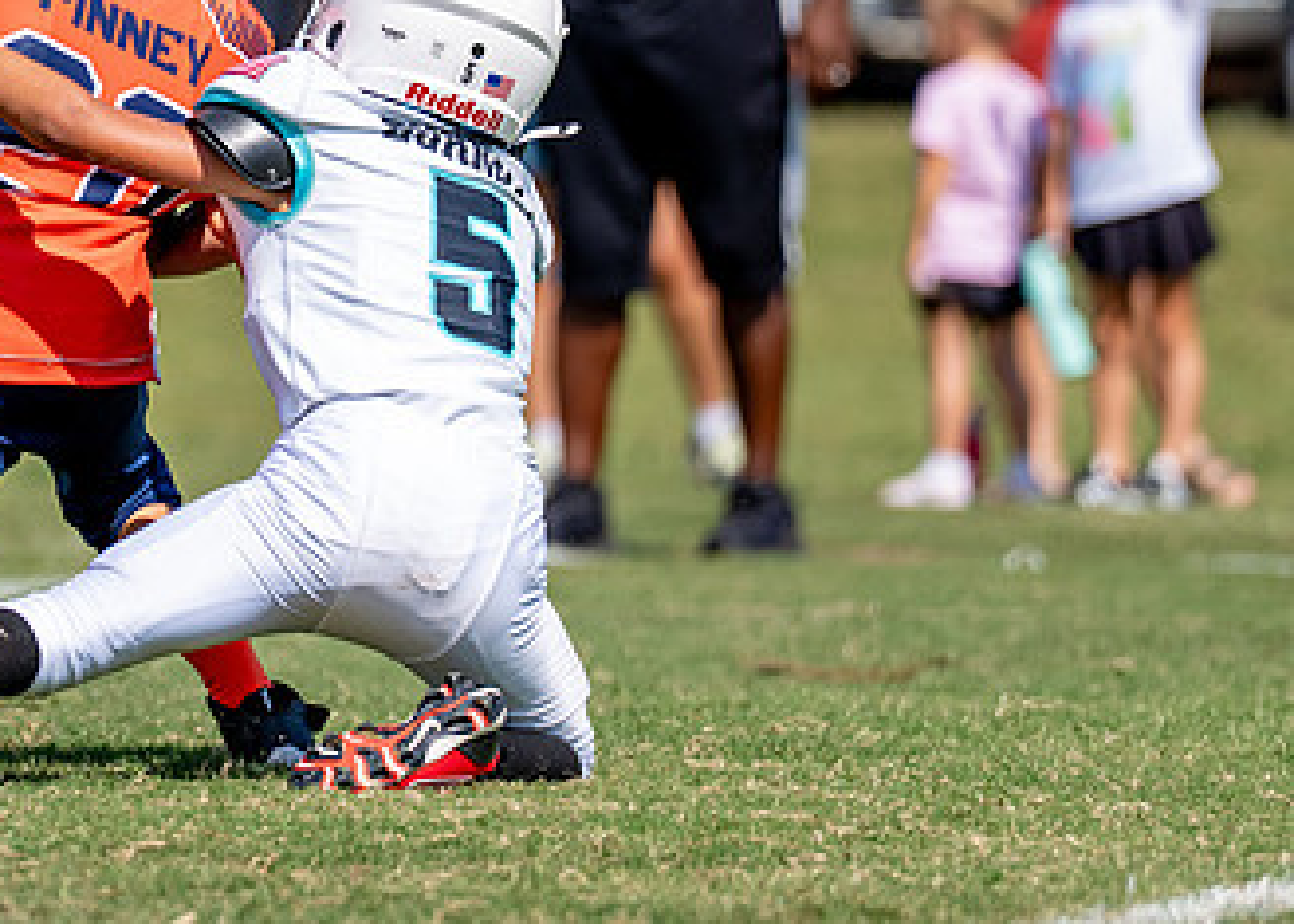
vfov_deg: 2.5
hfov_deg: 3.5
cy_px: 78
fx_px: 21389
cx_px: 171
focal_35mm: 582
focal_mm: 200
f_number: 2.8
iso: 200
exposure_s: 1/4000
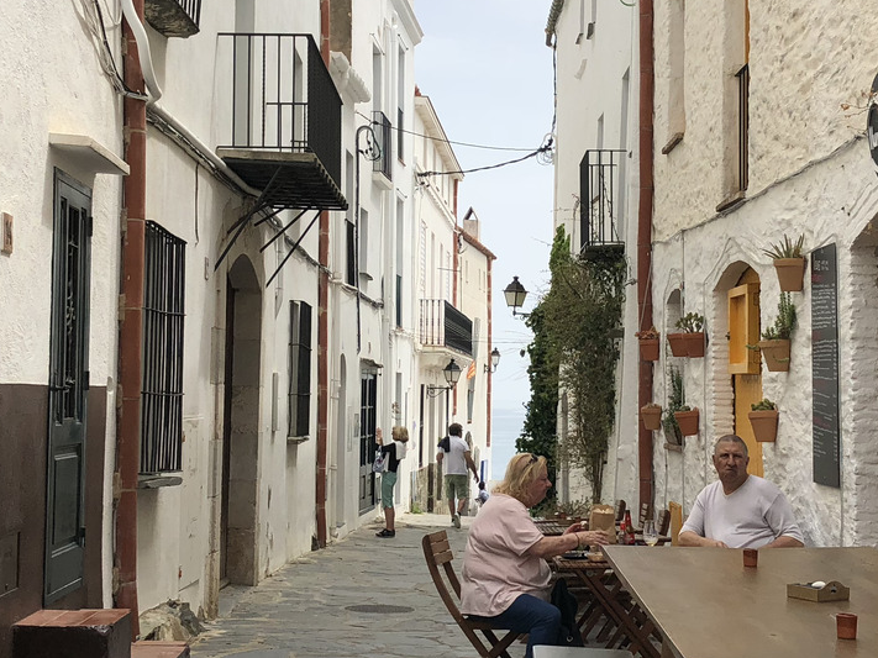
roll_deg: -0.2
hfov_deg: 30.7
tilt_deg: +3.8
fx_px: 1598
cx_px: 475
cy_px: 317
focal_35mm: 63
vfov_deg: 23.3
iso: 20
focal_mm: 4
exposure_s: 1/1845
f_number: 1.8
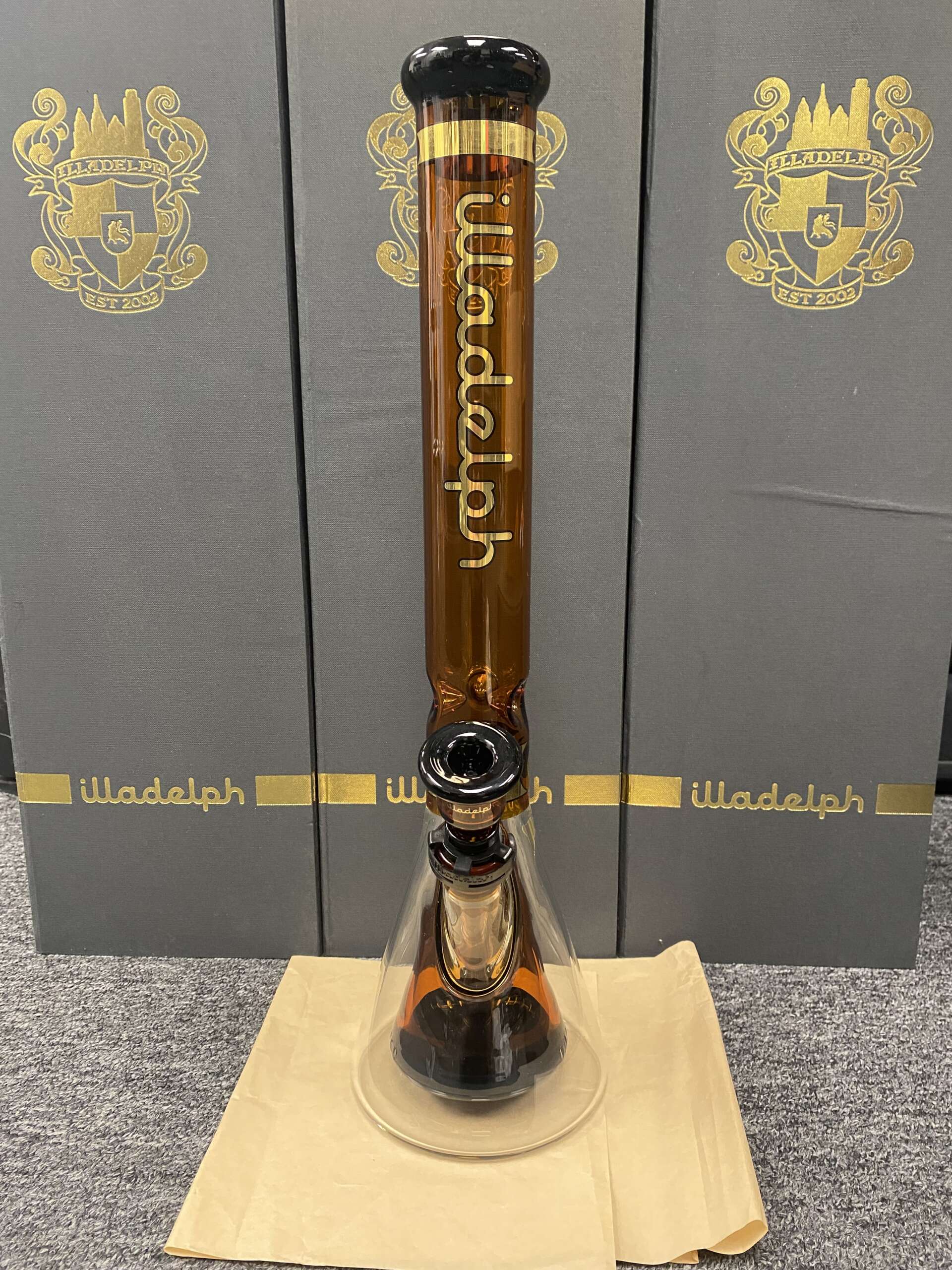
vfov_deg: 67.3
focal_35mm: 26
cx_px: 476
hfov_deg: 53.1
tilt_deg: -11.1
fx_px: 953
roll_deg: +0.3
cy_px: 635
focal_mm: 4.25
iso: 400
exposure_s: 1/60
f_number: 1.8
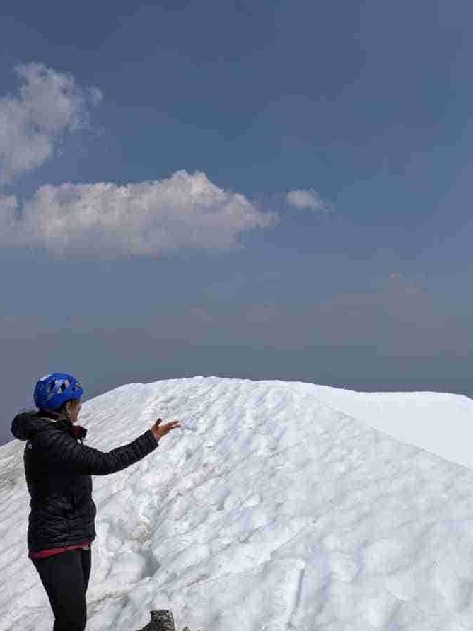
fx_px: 565
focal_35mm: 31
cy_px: 350
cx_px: 230
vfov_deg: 58.2
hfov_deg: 45.4
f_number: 1.73
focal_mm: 4.38
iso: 73
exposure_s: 1/11765
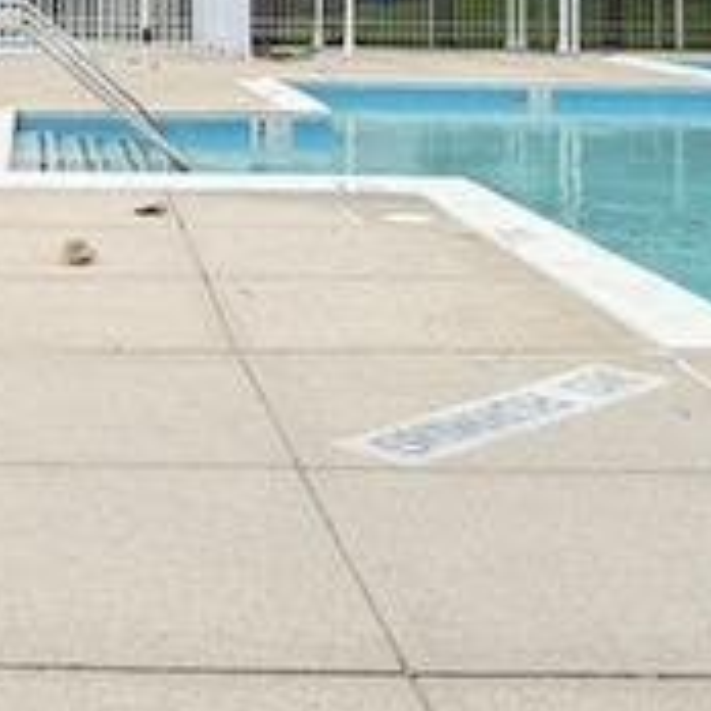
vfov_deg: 21.0
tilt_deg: +1.5
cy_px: -98
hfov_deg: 21.6
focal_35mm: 78
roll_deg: -1.1
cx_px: 37
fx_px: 1813
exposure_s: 1/2907
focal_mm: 6.76
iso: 100
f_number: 1.78
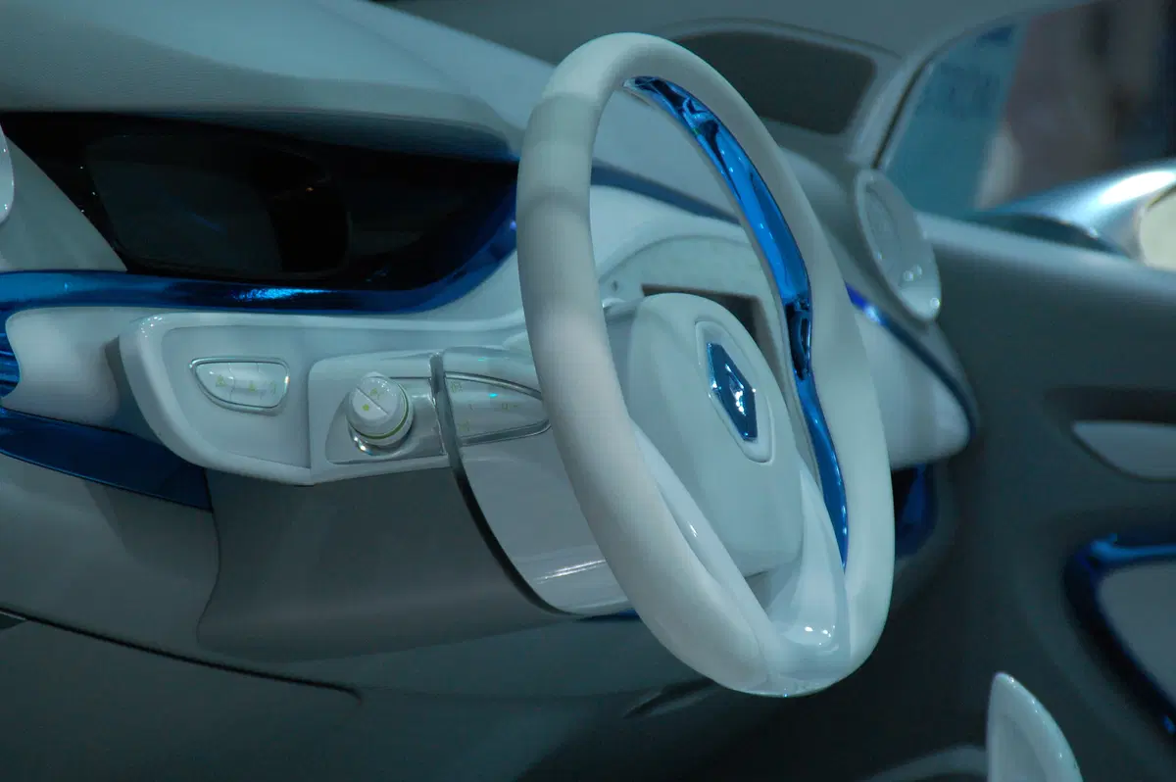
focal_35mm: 300
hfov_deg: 6.9
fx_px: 9792
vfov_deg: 4.6
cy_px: 391
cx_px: 588
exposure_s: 1/320
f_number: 6.3
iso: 800
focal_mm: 200
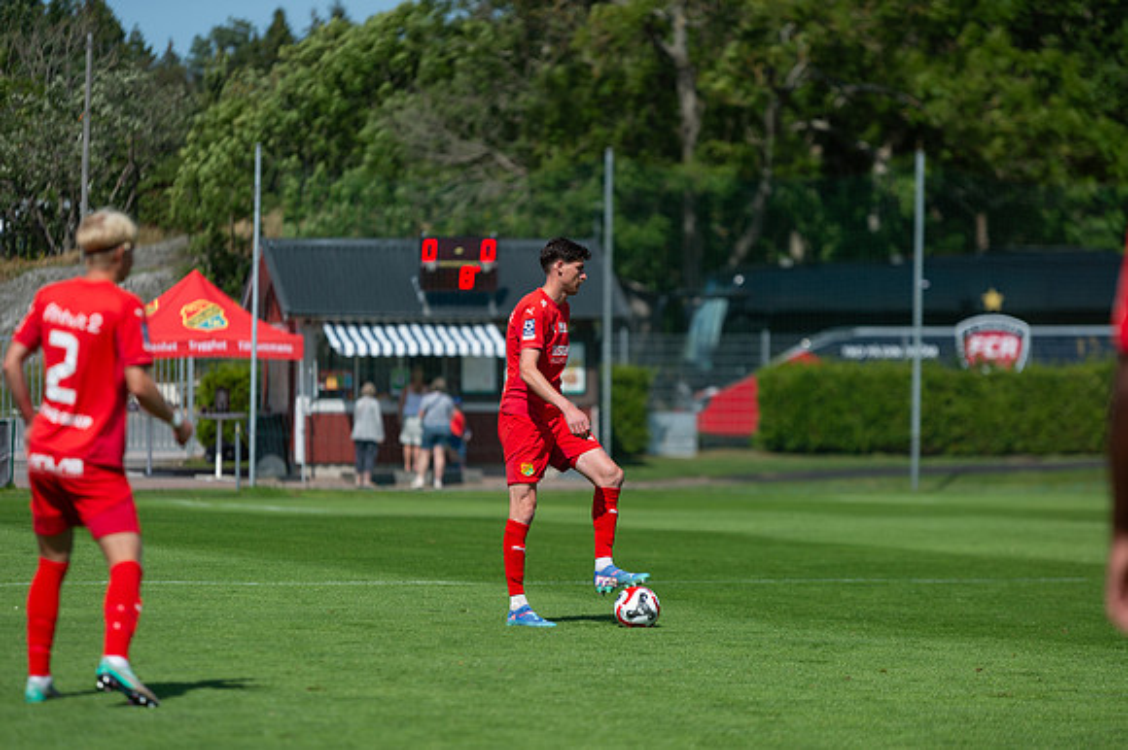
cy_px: 375
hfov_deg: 10.2
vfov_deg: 6.8
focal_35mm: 203
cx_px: 564
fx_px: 6348
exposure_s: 1/2500
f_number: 3.2
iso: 100
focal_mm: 200
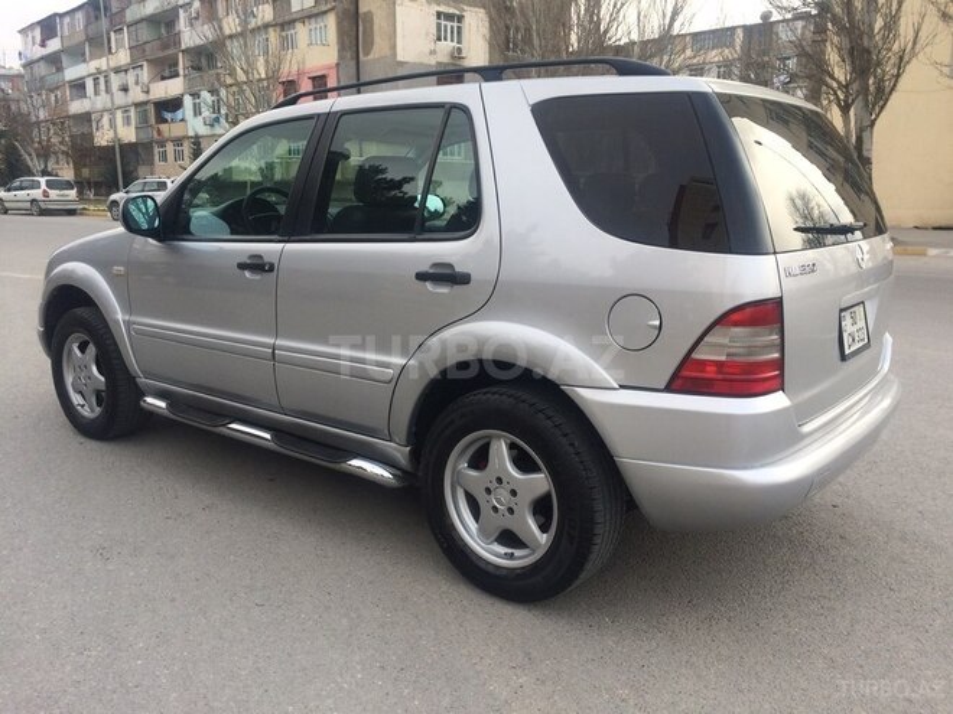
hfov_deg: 61.7
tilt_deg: -12.6
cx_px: 476
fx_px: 798
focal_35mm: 29
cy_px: 357
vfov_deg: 48.2
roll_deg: +2.2
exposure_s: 1/380
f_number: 2.2
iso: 32
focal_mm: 4.15
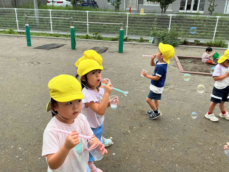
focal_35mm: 29
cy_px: 86
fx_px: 192
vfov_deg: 48.2
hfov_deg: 61.7
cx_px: 114
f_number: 1.8
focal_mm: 3
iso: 25
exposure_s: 1/1121
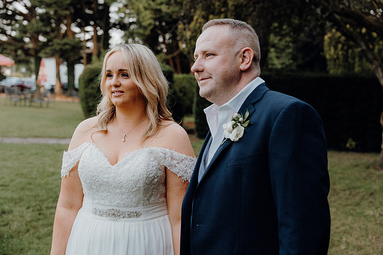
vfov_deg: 29.3
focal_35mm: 46
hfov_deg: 42.7
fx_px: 489
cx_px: 192
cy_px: 128
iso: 2500
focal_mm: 46
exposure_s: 1/160
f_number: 3.5
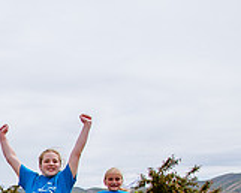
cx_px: -155
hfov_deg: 16.3
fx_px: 742
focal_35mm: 104
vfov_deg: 14.2
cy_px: 258
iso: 200
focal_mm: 24
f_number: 9
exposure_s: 1/400
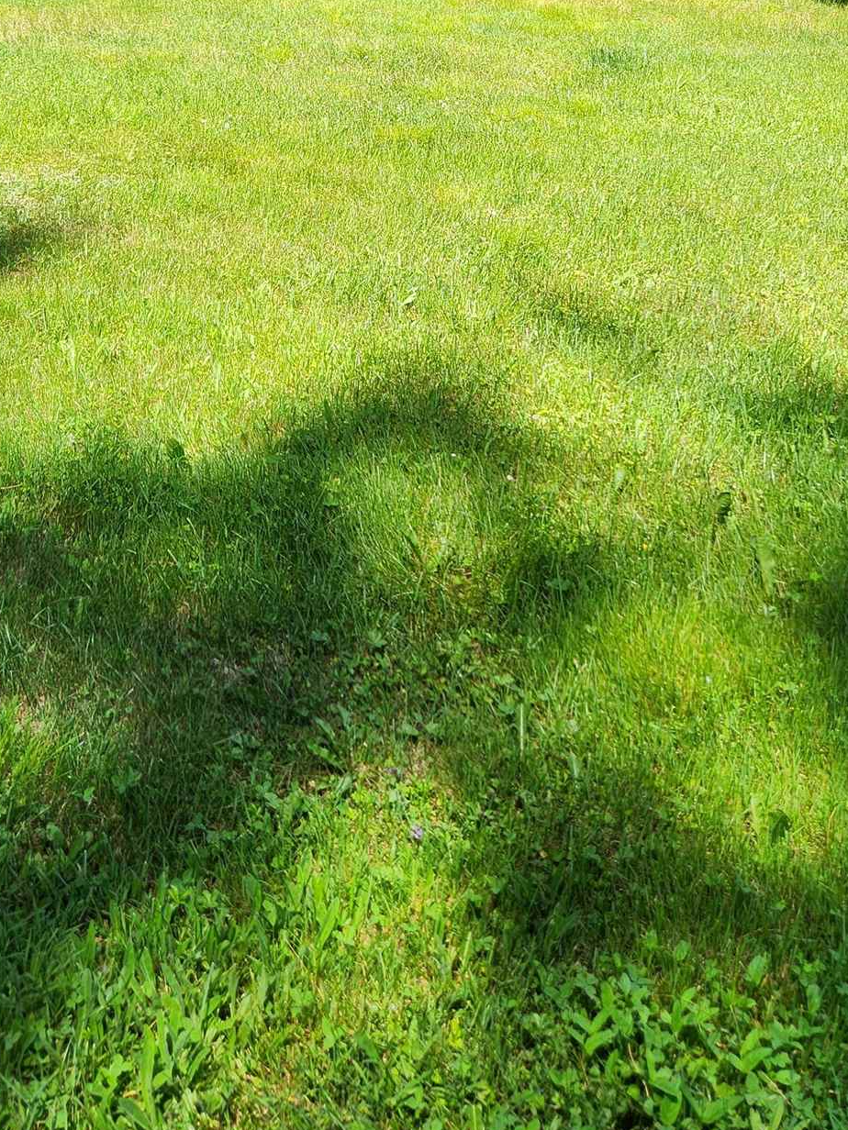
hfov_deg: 33.6
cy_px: 85
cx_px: 412
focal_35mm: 43
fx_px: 1405
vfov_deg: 40.1
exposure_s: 1/523
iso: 20
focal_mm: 5.4
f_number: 1.8
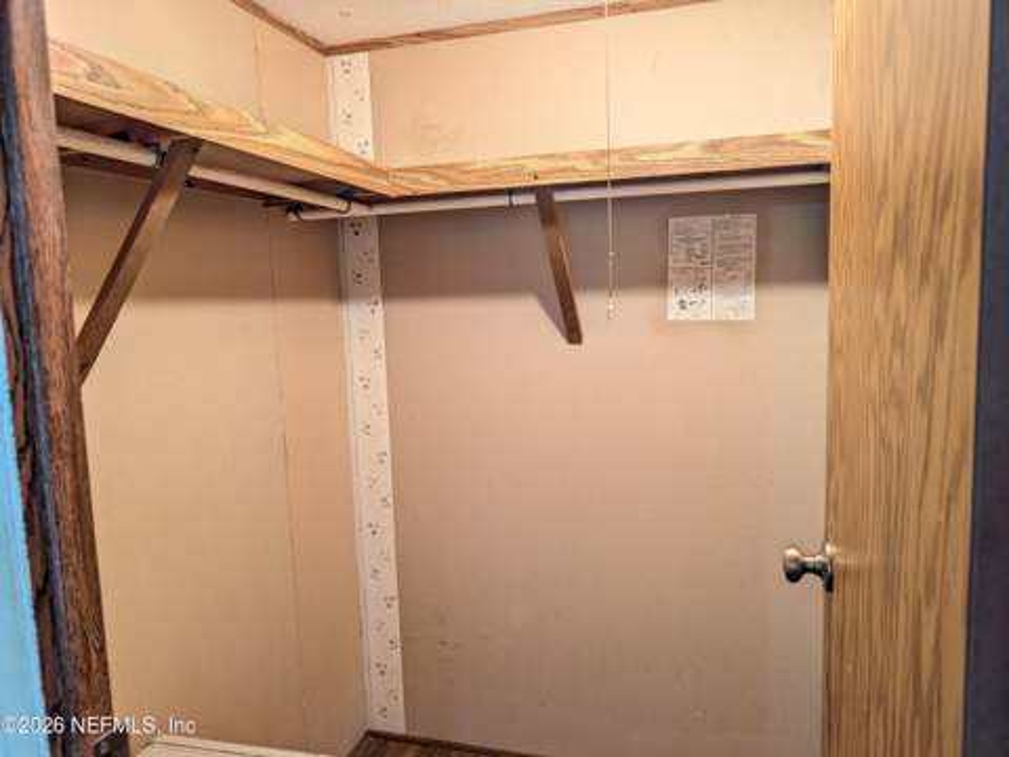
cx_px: 504
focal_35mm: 24
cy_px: 378
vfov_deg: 56.8
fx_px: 700
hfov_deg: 71.6
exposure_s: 1/40
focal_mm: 6.9
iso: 279
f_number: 1.68
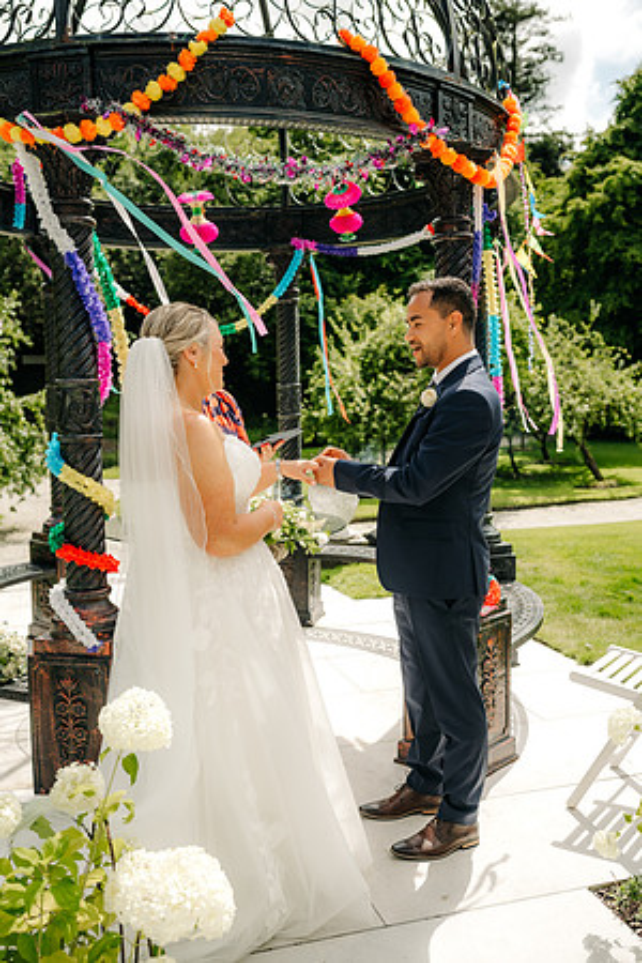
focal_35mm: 35
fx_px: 936
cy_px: 482
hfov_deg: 37.9
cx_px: 321
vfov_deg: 54.4
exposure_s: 1/1250
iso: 100
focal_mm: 35
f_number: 3.5
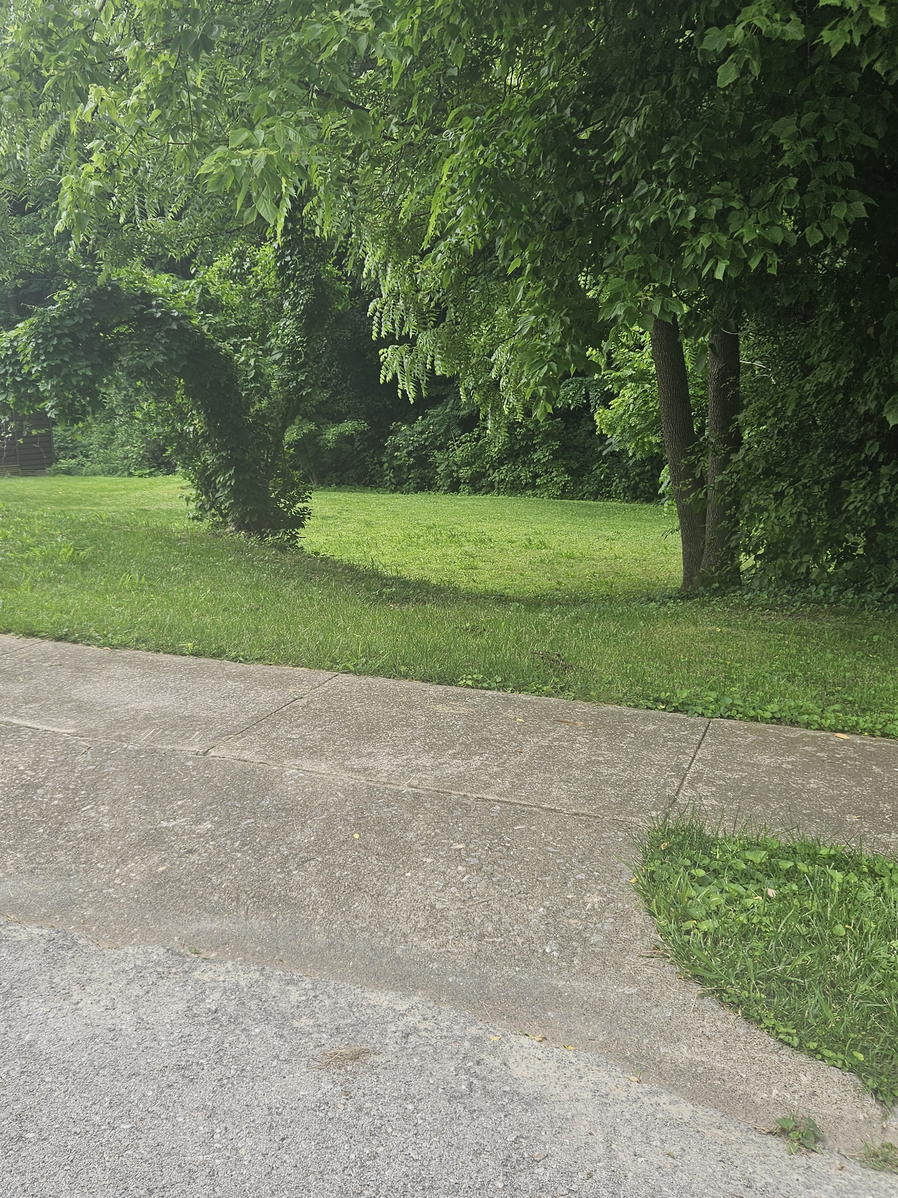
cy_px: 596
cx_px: 411
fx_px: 1072
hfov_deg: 45.4
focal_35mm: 31
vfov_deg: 58.4
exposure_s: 1/479
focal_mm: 5.4
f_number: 1.8
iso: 25
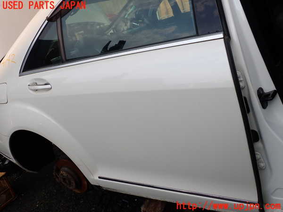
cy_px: 106
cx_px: 142
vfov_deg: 46.8
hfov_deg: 60.0
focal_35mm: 30
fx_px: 245
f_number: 9
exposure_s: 1/160
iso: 100
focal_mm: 5.4
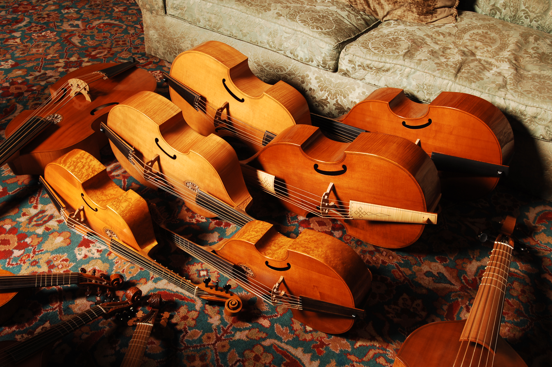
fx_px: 574
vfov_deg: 35.4
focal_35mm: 38
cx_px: 276
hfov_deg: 51.3
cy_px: 184
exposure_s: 1/200
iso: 200
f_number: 6.3
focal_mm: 25
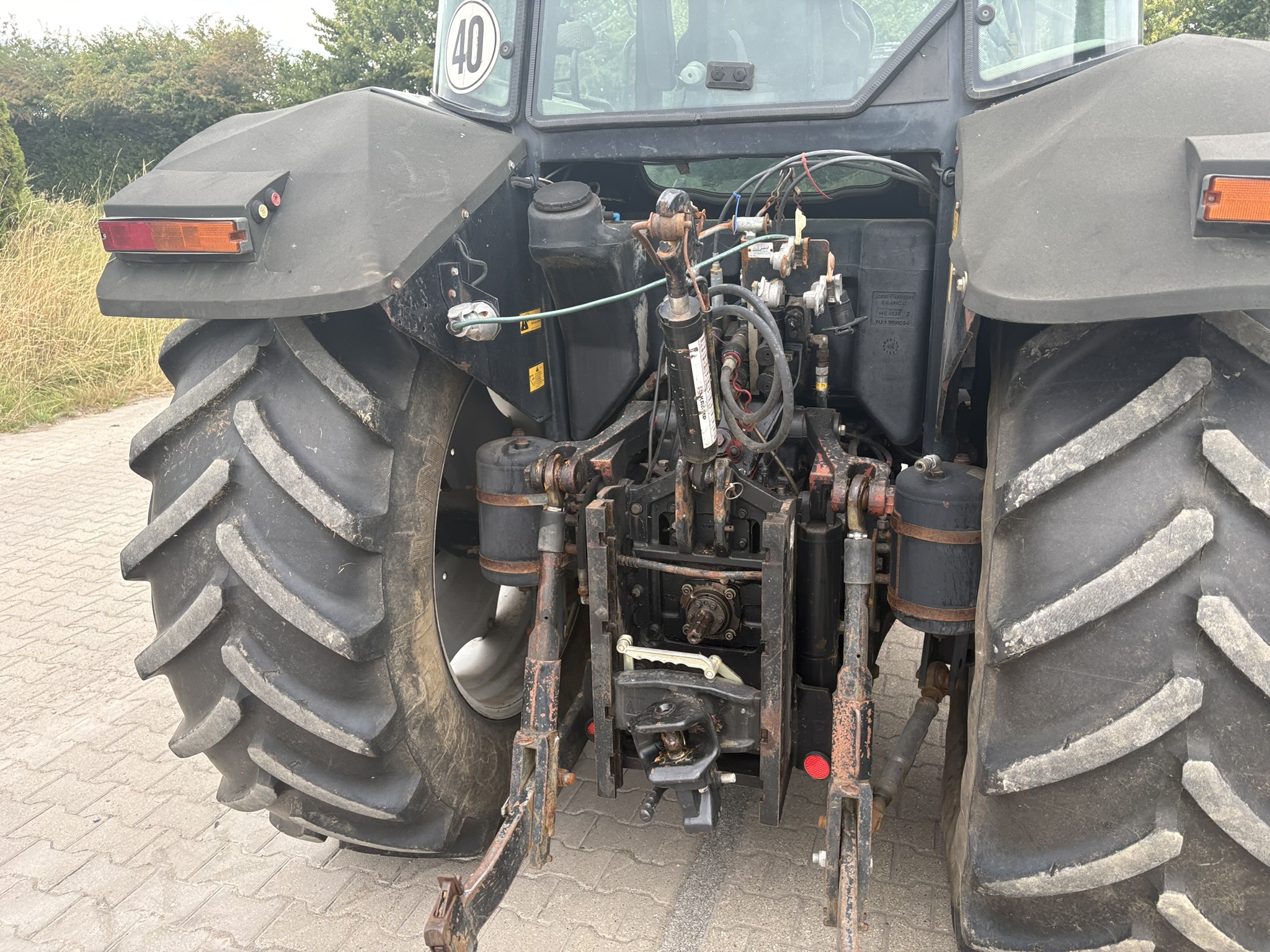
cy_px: 476
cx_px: 635
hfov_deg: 67.3
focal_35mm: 26
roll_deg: +0.7
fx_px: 954
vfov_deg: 53.1
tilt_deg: -17.7
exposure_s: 1/138
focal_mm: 5.96
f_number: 1.6
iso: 40
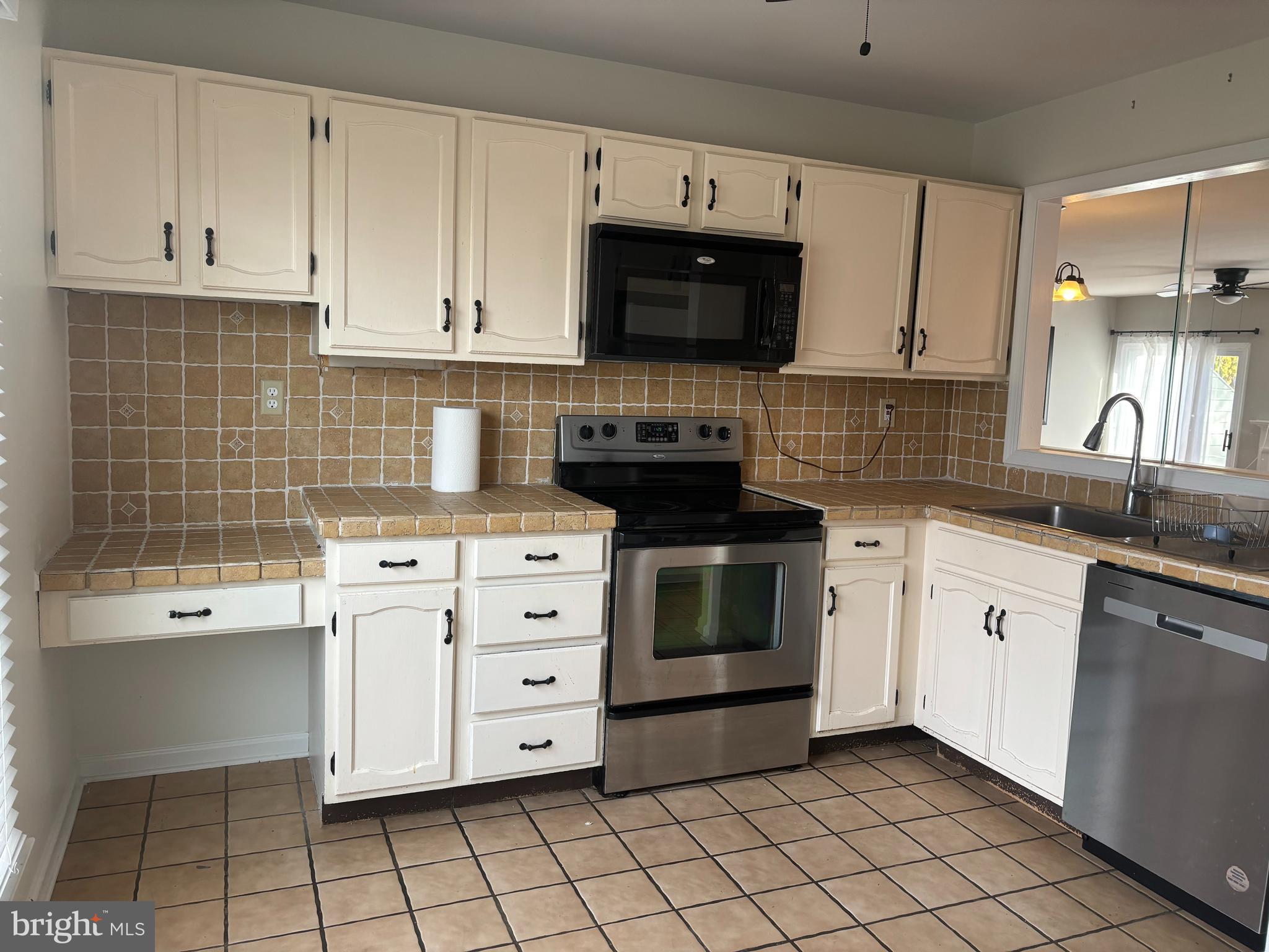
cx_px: 634
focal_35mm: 26
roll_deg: -1.7
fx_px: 953
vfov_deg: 53.1
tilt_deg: -6.7
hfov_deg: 67.3
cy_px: 476
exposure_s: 1/112
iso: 125
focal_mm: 5.96
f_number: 1.6
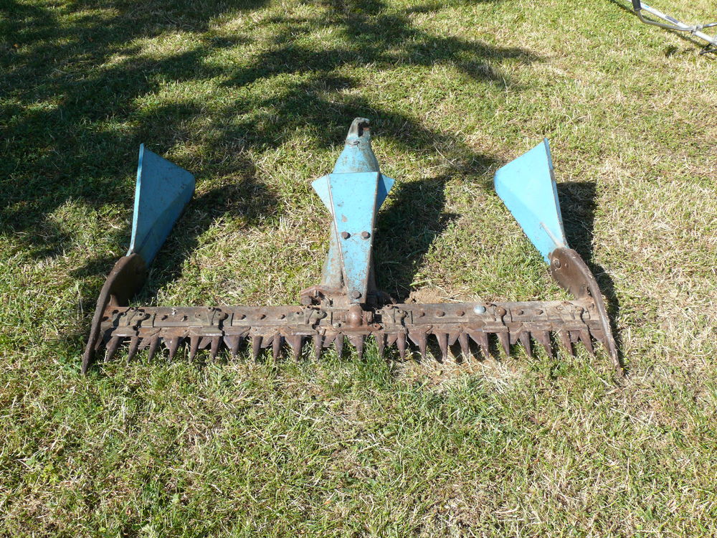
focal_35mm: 35
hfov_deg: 52.6
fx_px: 725
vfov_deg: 40.7
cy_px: 269
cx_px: 358
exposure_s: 1/250
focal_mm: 7.5
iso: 100
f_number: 5.6
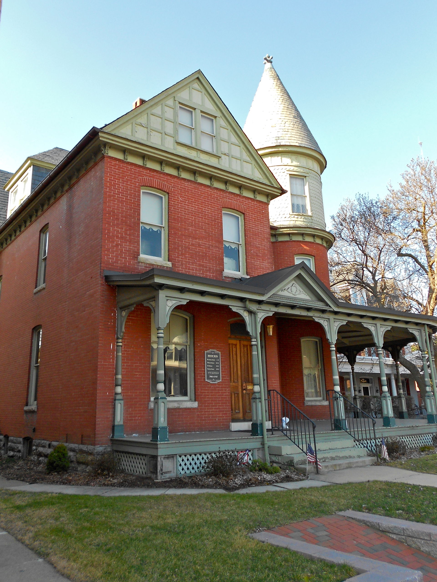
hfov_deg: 53.1
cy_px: 291
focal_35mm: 26
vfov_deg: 67.3
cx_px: 218
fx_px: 438
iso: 80
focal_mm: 4.6
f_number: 3.2
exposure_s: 1/200
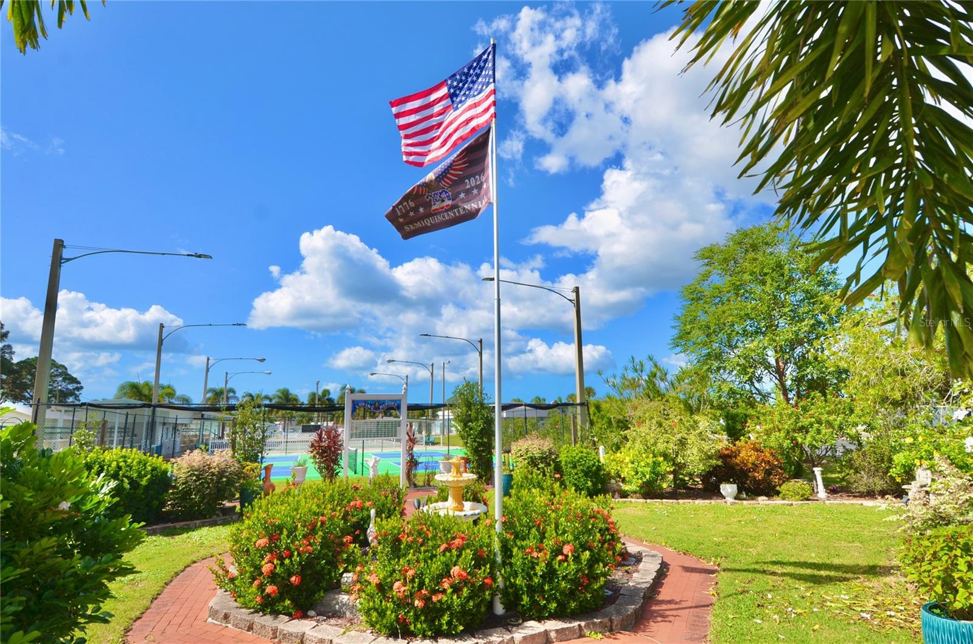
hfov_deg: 53.2
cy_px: 322
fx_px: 971
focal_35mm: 36
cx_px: 486
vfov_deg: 36.7
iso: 100
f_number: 9
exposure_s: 1/320
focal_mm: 24
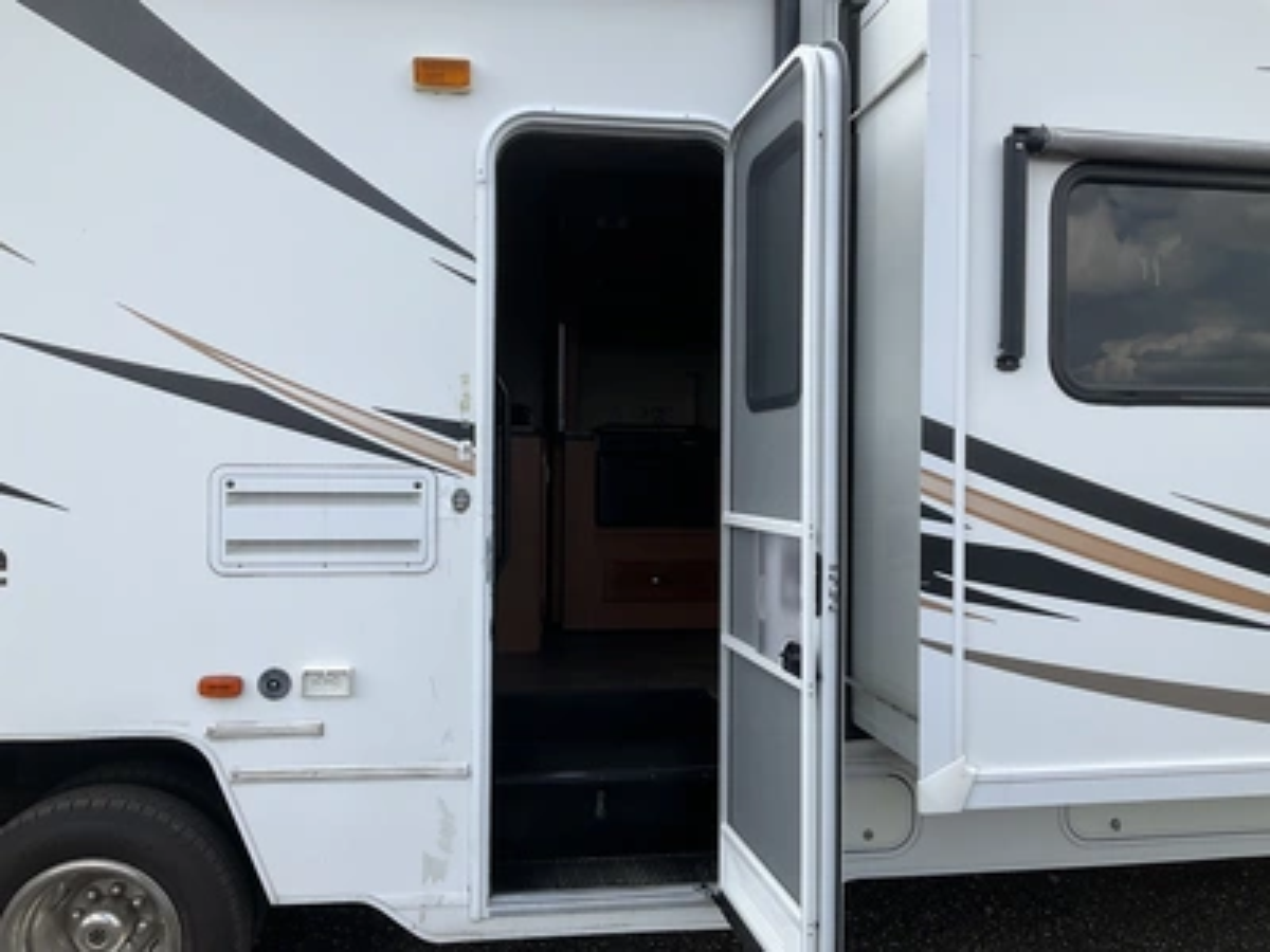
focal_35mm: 29
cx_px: 635
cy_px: 476
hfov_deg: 61.7
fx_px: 1064
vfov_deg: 48.2
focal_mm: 3
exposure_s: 1/898
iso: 25
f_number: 1.8
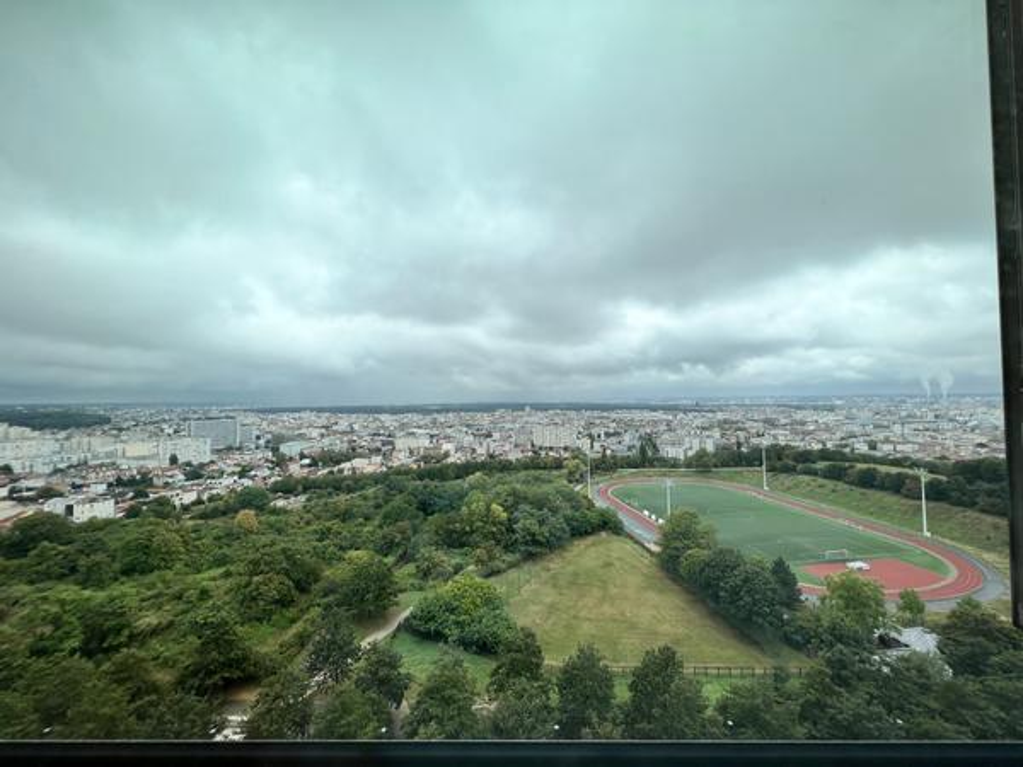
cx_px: 512
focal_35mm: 13
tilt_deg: +2.1
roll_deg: +0.8
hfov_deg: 106.2
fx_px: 384
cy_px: 384
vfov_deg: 89.9
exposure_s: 1/779
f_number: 1.8
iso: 32
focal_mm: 1.57
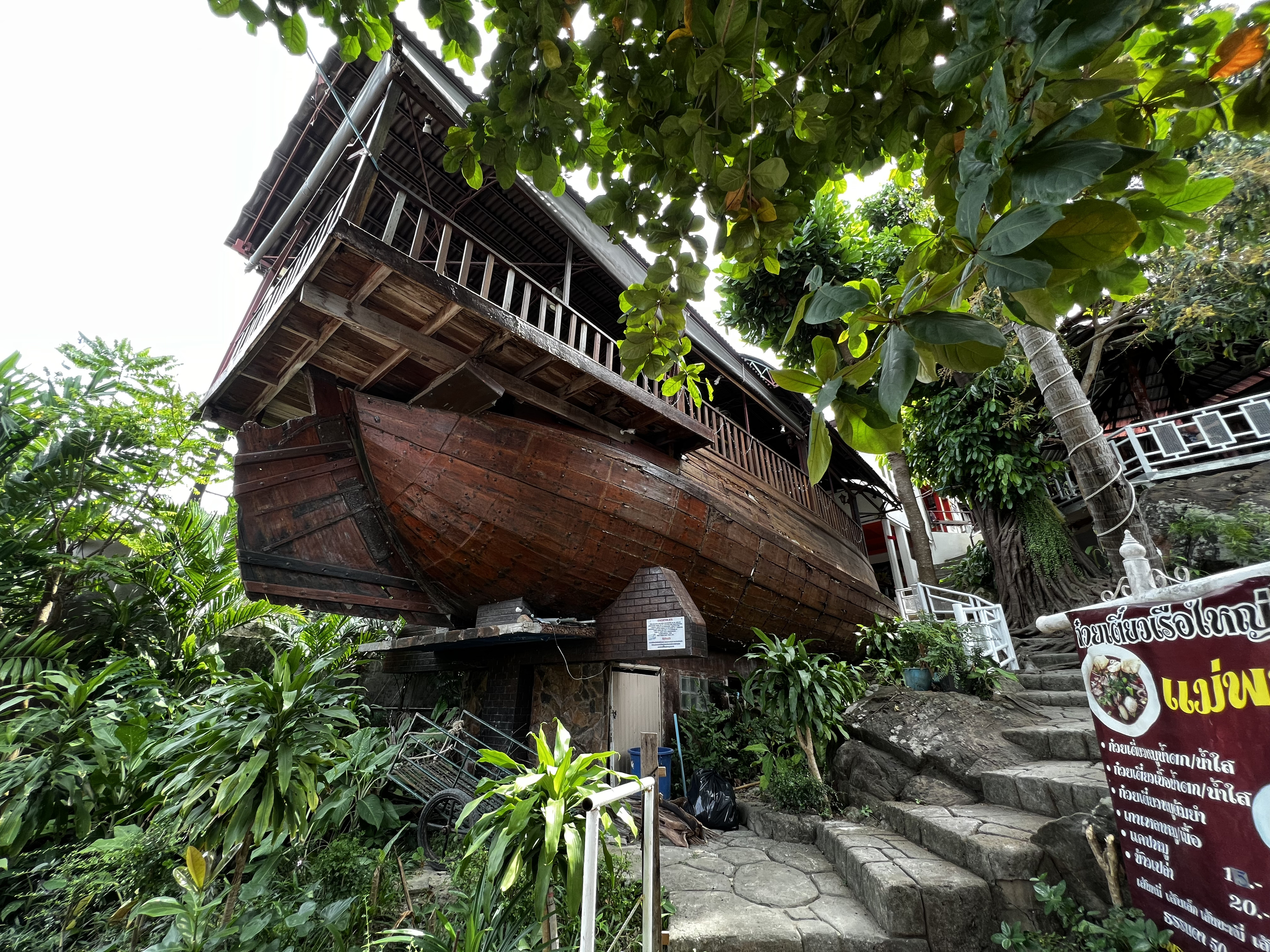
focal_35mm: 13
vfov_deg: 89.9
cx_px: 635
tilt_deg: +25.5
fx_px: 477
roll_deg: -0.7
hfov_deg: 106.2
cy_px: 476
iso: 80
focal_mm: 1.57
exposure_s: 1/122
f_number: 1.8
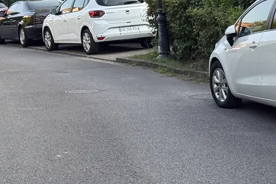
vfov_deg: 11.1
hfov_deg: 16.5
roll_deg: +5.4
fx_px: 942
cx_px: 51
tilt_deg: +1.9
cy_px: 14
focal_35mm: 123
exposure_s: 1/675
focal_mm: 6.76
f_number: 1.78
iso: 80
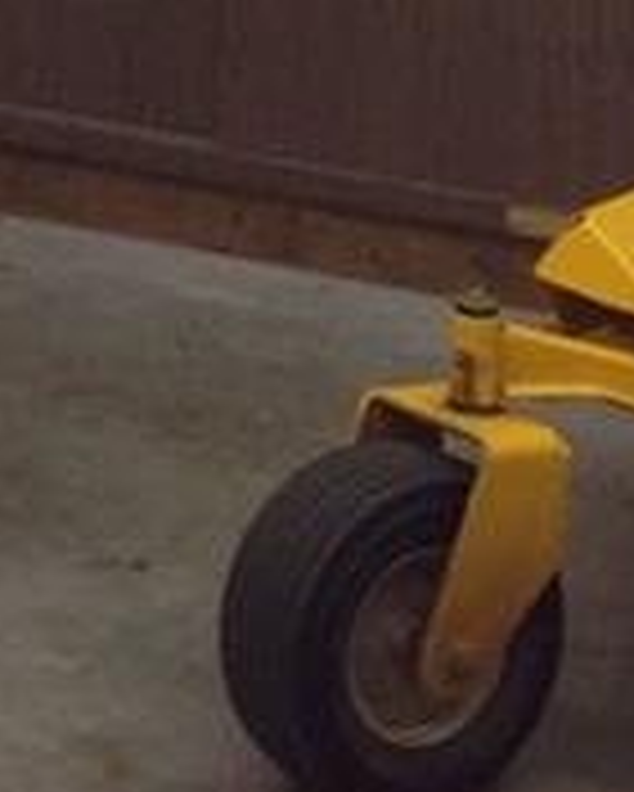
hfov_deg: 7.5
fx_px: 4640
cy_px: -770
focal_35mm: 198
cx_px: -688
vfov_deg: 9.2
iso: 64
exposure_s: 1/24
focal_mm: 4.28
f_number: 2.4
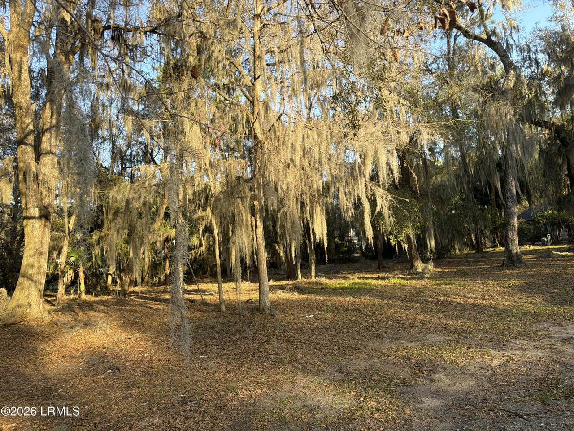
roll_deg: +4.1
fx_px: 398
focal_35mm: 24
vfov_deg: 56.8
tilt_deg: +4.4
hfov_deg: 71.6
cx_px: 287
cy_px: 216
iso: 80
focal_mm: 6.76
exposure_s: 1/765
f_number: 1.78
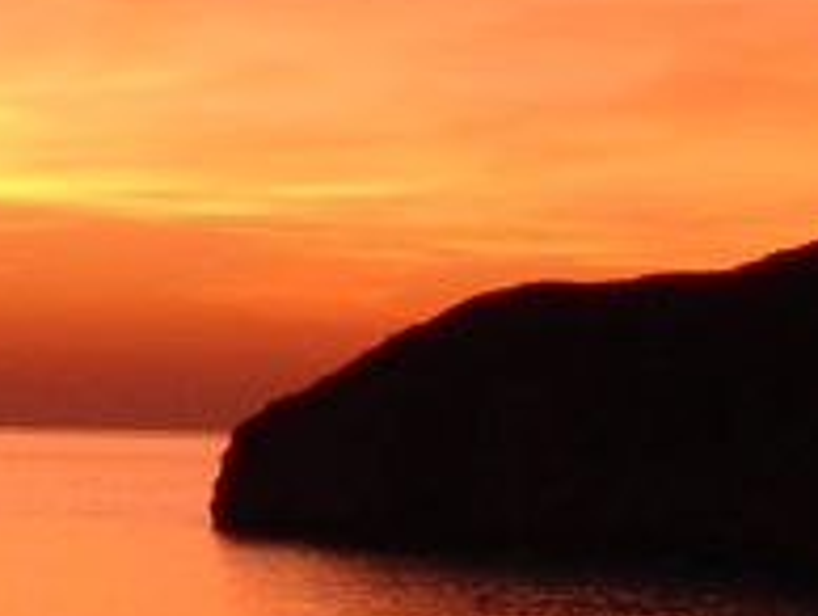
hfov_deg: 7.5
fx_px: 5773
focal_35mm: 244
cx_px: -1214
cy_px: 409
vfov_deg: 6.1
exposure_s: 1/400
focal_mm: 6.42
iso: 100
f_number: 3.6
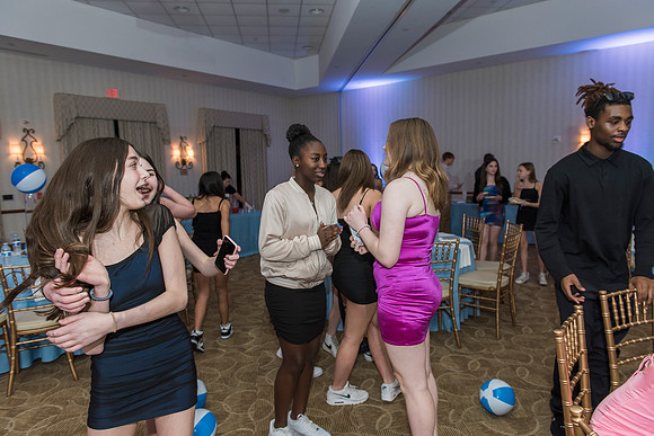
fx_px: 436
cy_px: 218
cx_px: 327
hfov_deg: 73.7
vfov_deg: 53.2
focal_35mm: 24
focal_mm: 24
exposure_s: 1/100
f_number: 4
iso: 800
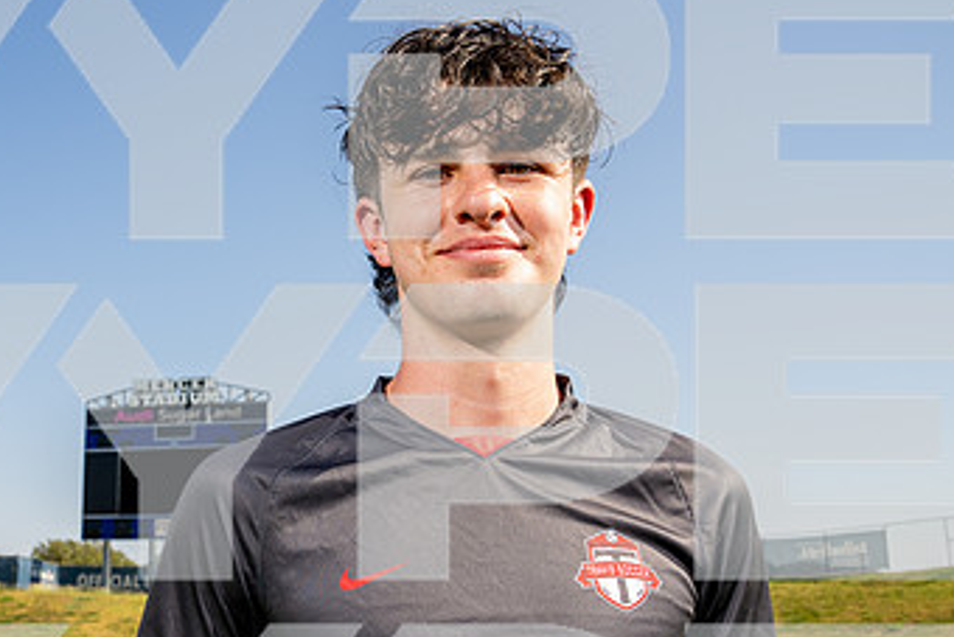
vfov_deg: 32.3
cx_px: 303
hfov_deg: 46.5
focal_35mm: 41
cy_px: 434
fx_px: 1087
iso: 50
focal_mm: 24
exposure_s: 1/125
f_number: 7.1
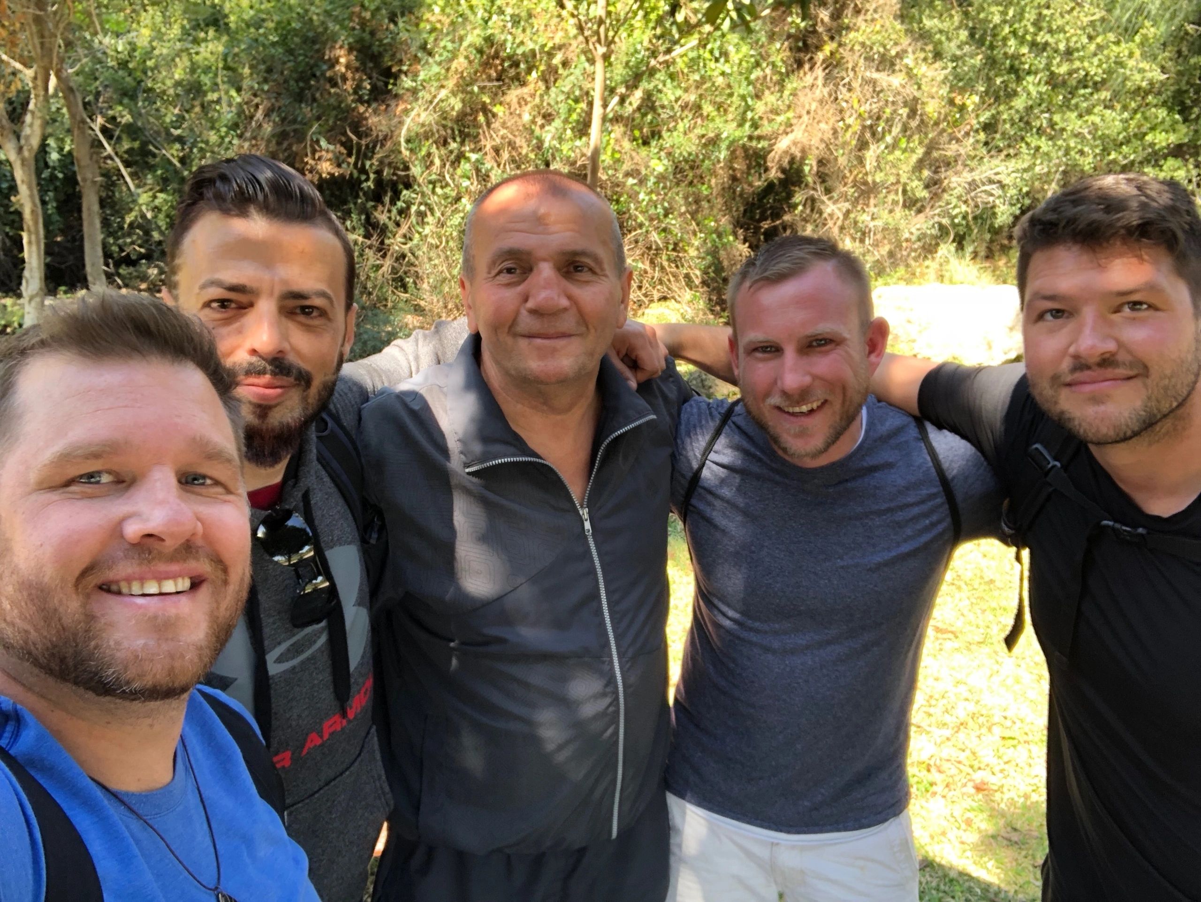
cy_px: 451
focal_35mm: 32
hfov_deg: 56.8
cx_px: 600
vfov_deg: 44.2
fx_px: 1111
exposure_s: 1/100
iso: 50
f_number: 2.2
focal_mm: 2.87
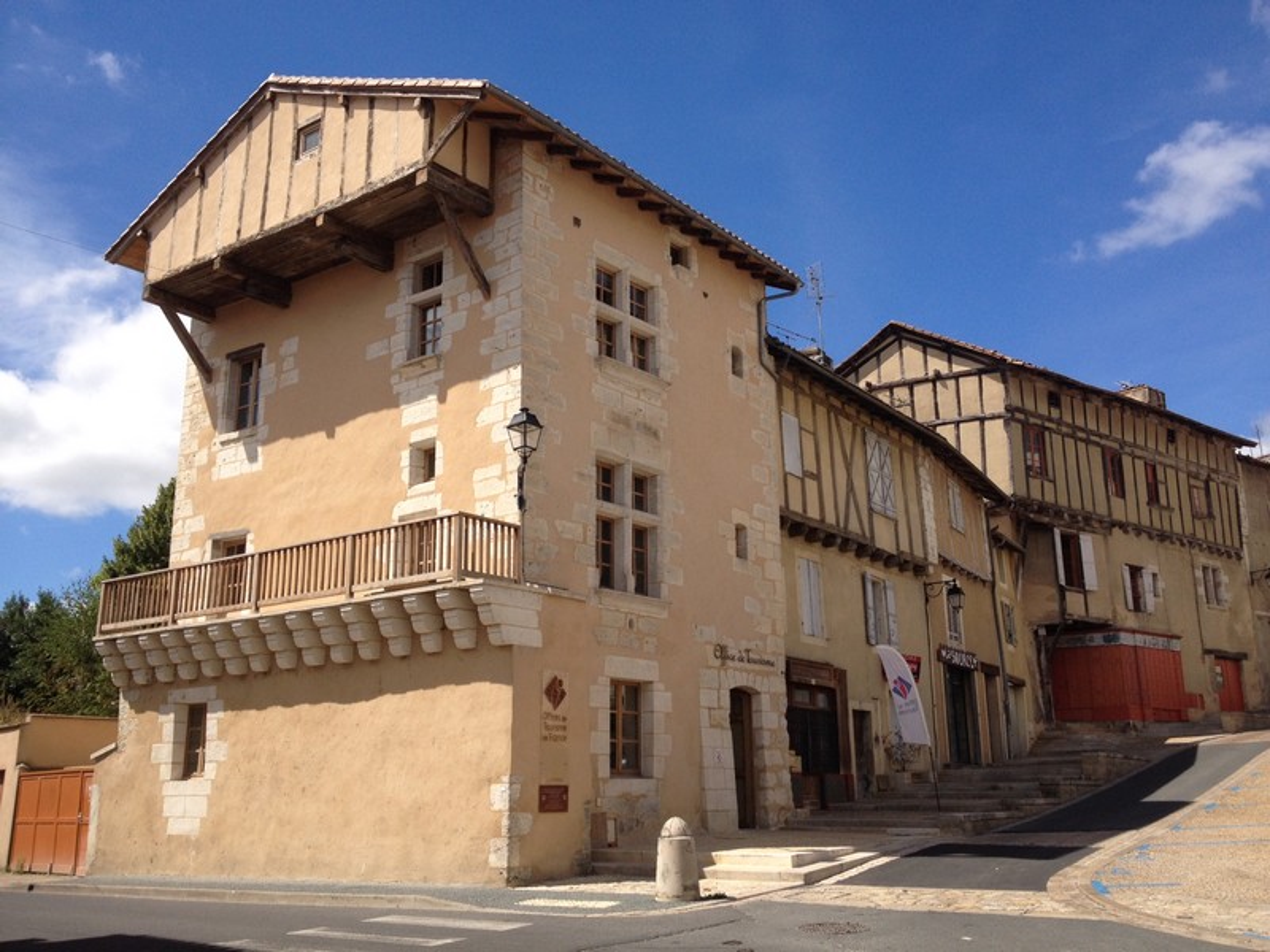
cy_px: 476
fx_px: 1284
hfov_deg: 52.6
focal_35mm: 35
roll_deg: +1.9
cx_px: 635
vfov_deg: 40.7
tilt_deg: +12.5
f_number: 2.4
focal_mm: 4.28
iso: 50
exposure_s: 1/1842
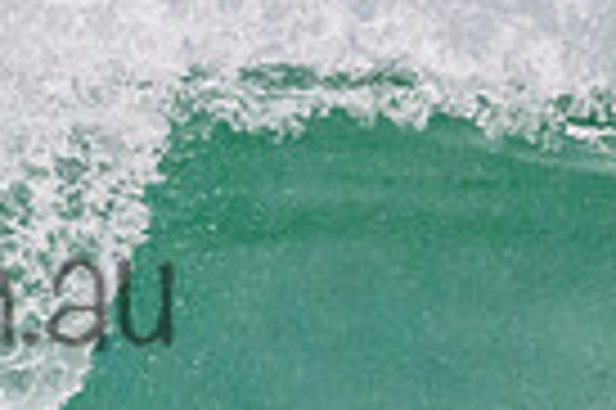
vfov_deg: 0.3
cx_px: -287
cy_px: 213
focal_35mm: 4026
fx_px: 68807
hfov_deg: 0.5
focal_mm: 800
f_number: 11
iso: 6400
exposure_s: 1/2000
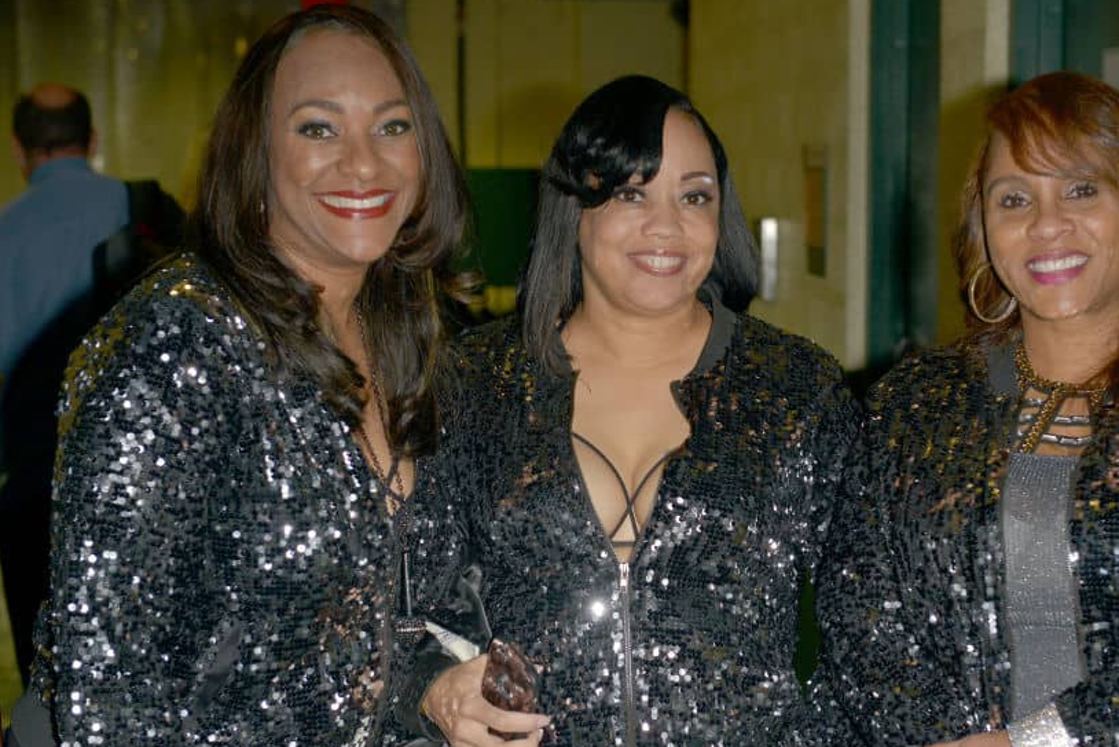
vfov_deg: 17.5
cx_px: 658
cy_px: 398
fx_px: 2425
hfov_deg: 25.9
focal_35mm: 78
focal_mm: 62
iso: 400
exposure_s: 1/200
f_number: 4.5
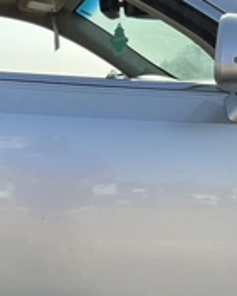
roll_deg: +0.9
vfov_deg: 29.6
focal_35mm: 62
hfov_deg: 24.4
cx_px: 67
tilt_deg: -13.7
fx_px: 543
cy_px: 244
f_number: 1.8
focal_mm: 3
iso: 25
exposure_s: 1/1015
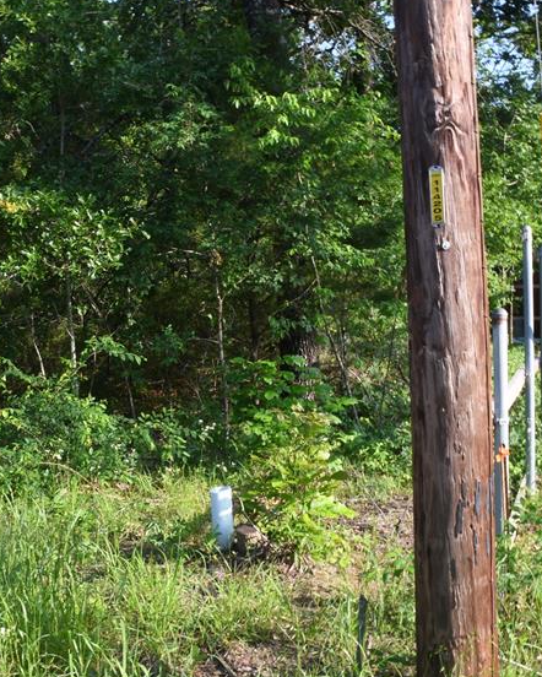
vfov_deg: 39.5
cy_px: 343
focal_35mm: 47
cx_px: 197
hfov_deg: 31.9
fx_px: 942
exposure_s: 1/8
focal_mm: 18
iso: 100
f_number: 20
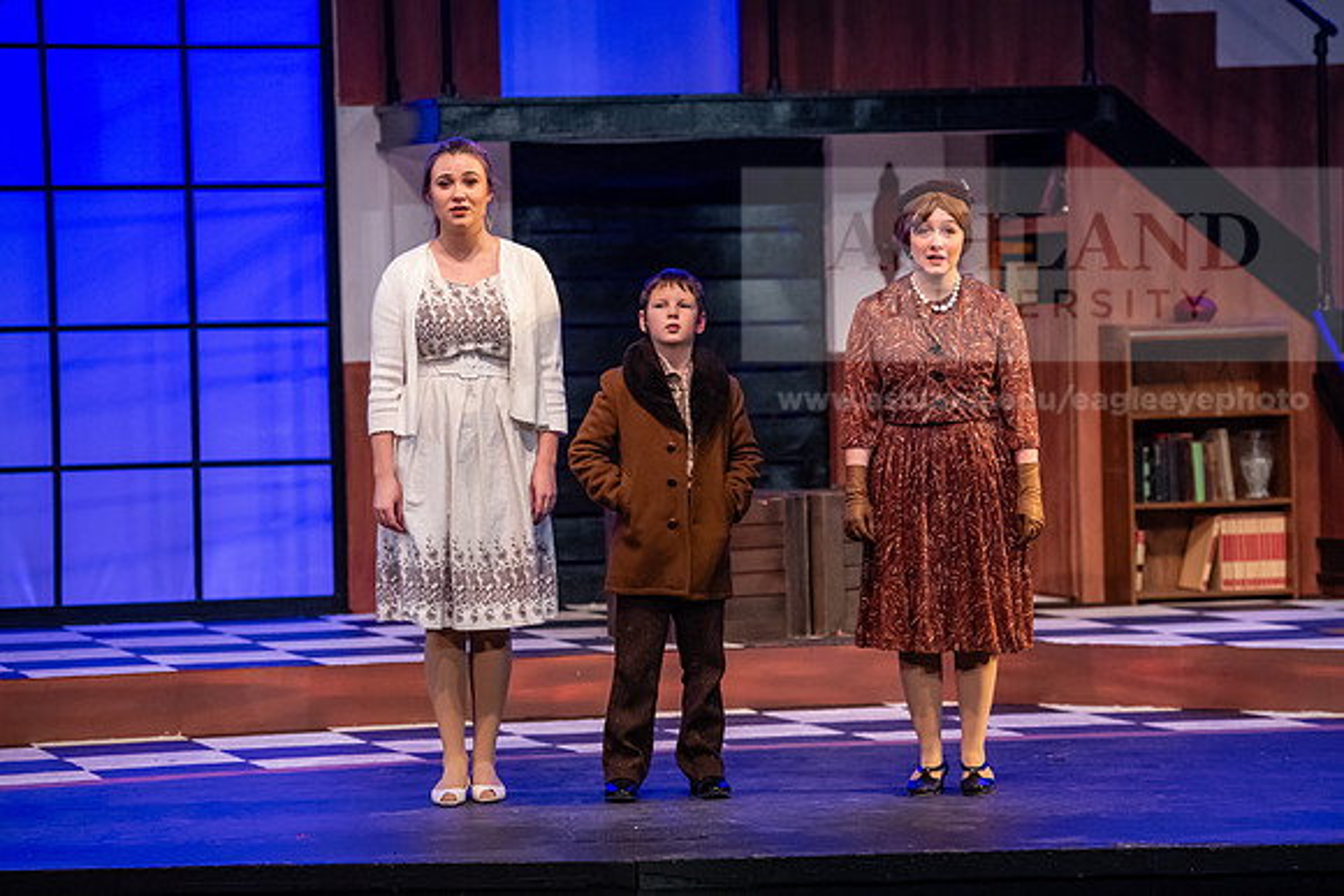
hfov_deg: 14.2
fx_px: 5414
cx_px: 672
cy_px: 448
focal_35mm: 145
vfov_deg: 9.5
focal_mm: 145
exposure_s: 1/200
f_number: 3.2
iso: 2000
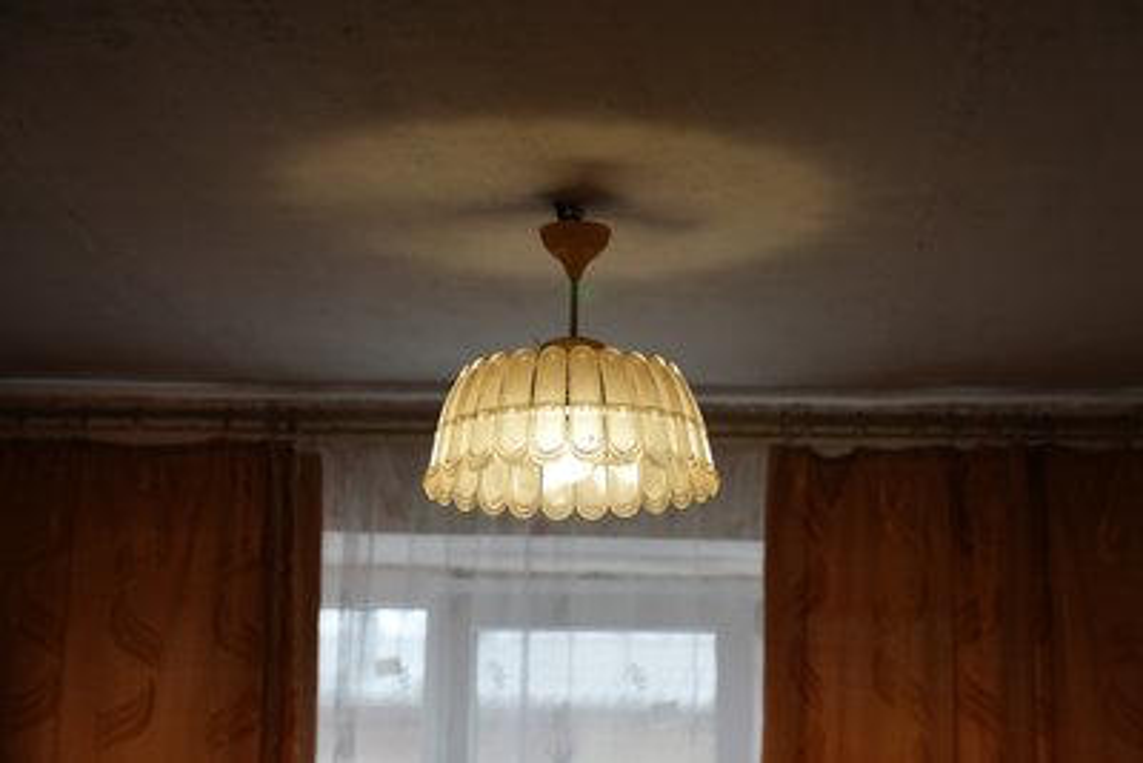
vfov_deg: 19.5
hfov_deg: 28.8
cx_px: 572
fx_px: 2223
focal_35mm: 70
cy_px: 382
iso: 1250
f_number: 2.8
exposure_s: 1/160
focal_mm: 70
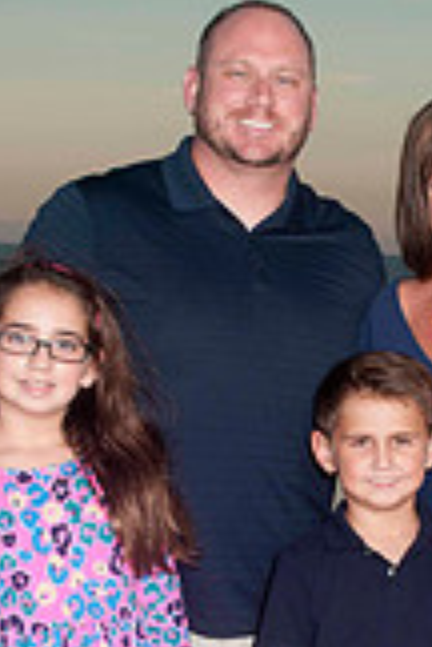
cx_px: 366
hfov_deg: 10.3
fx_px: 2394
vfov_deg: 15.3
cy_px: 563
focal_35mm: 133
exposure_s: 1/200
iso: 200
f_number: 8
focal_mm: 32
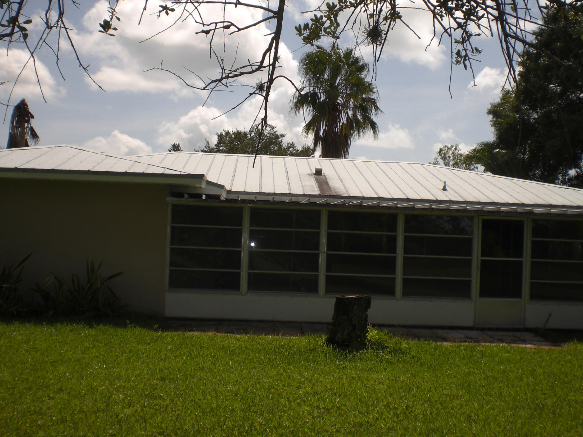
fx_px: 775
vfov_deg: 31.5
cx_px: 317
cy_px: 217
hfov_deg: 41.2
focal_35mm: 46
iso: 50
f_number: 4.4
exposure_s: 1/640
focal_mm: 6.3
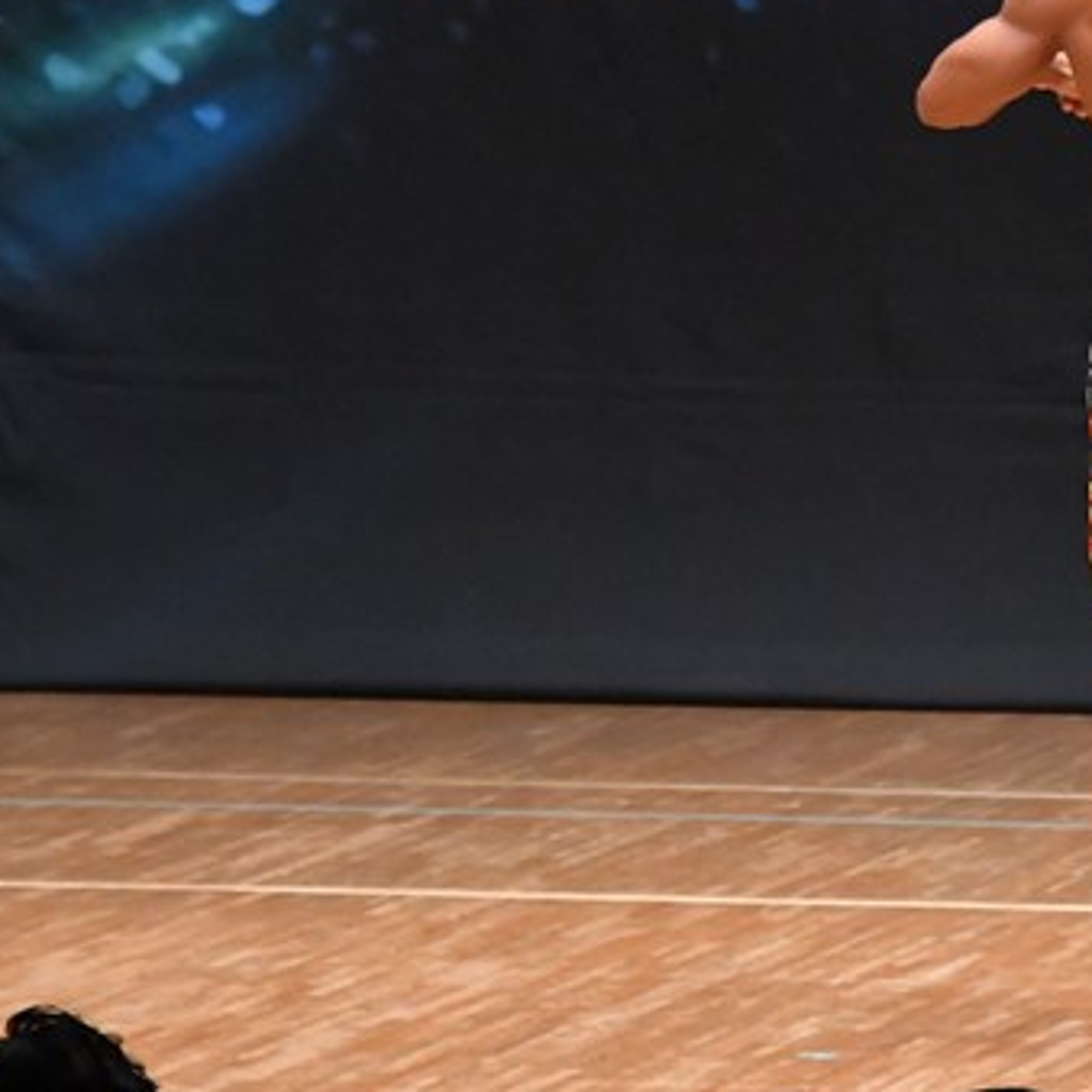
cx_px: 1203
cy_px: 375
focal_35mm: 526
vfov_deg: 3.3
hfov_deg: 3.3
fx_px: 18773
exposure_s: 1/400
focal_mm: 180
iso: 8000
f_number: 5.6
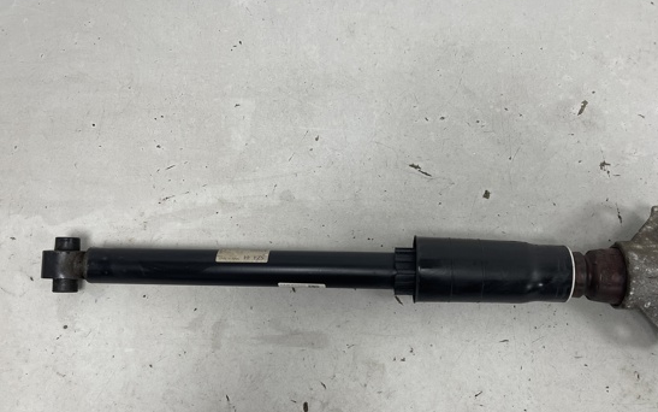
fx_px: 556
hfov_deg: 61.2
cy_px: 218
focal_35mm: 31
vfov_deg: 40.6
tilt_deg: -72.8
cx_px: 346
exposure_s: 1/100
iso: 125
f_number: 1.6
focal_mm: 5.1
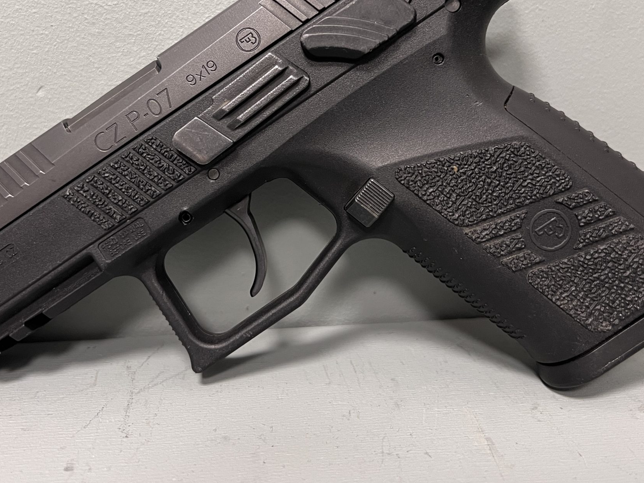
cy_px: 148
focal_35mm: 40
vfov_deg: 35.5
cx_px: 293
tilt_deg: -11.9
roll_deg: -0.1
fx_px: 744
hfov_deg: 46.7
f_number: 1.5
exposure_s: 1/50
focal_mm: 5.7
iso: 160
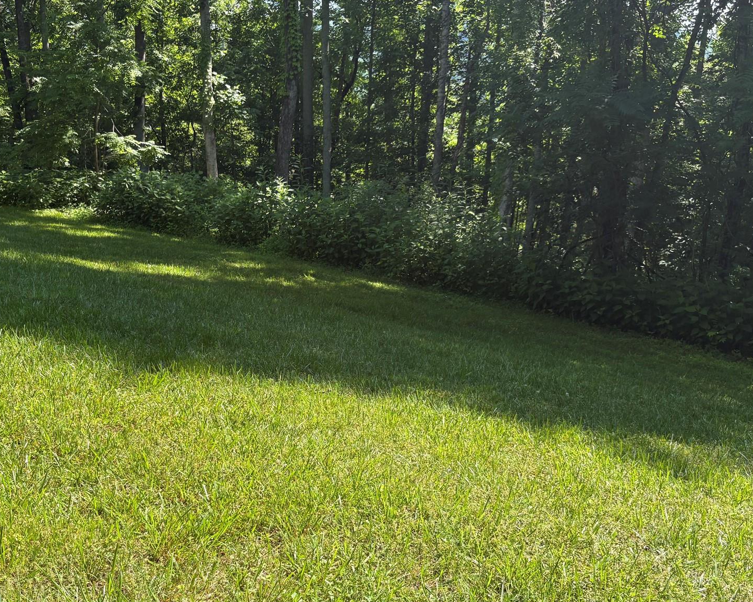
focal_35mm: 36
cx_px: 310
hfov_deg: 50.0
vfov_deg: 40.7
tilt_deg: -18.5
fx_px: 802
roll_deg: -0.6
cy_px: 398
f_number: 1.6
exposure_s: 1/987
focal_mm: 5.96
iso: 50
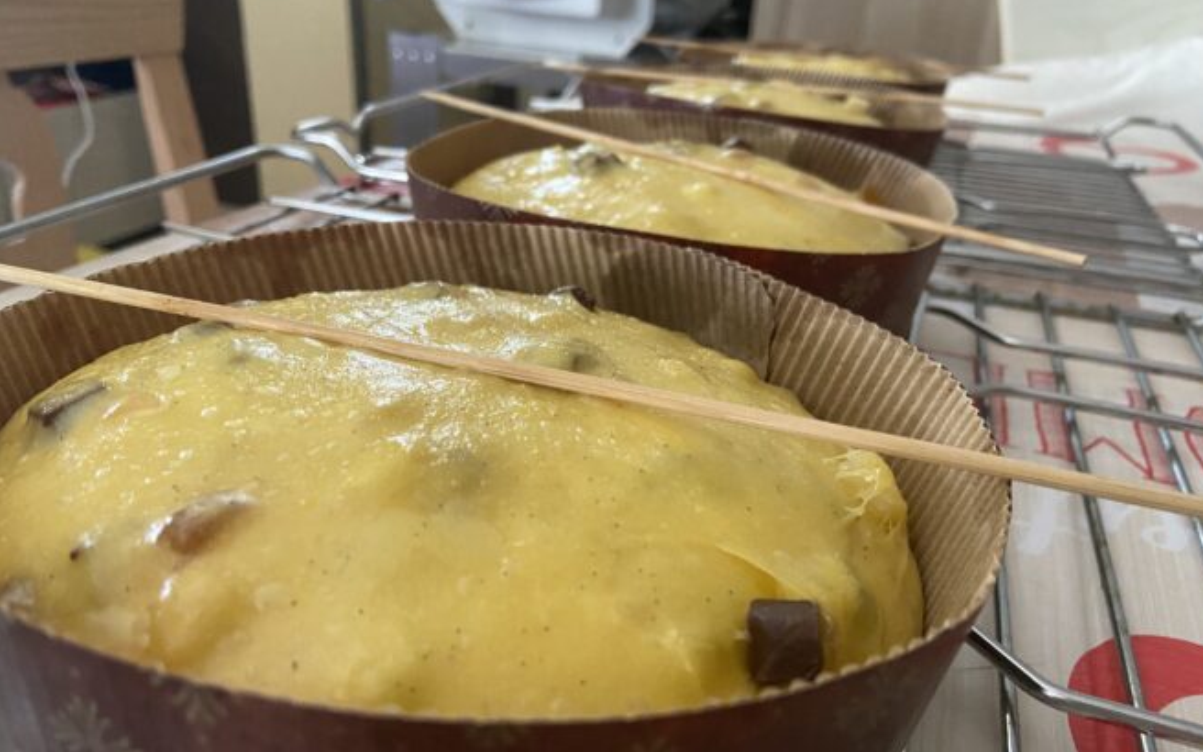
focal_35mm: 28
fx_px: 918
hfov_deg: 66.5
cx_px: 608
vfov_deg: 44.5
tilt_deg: -26.1
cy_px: 391
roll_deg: -3.9
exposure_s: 1/49
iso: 500
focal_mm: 4.25
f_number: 1.8
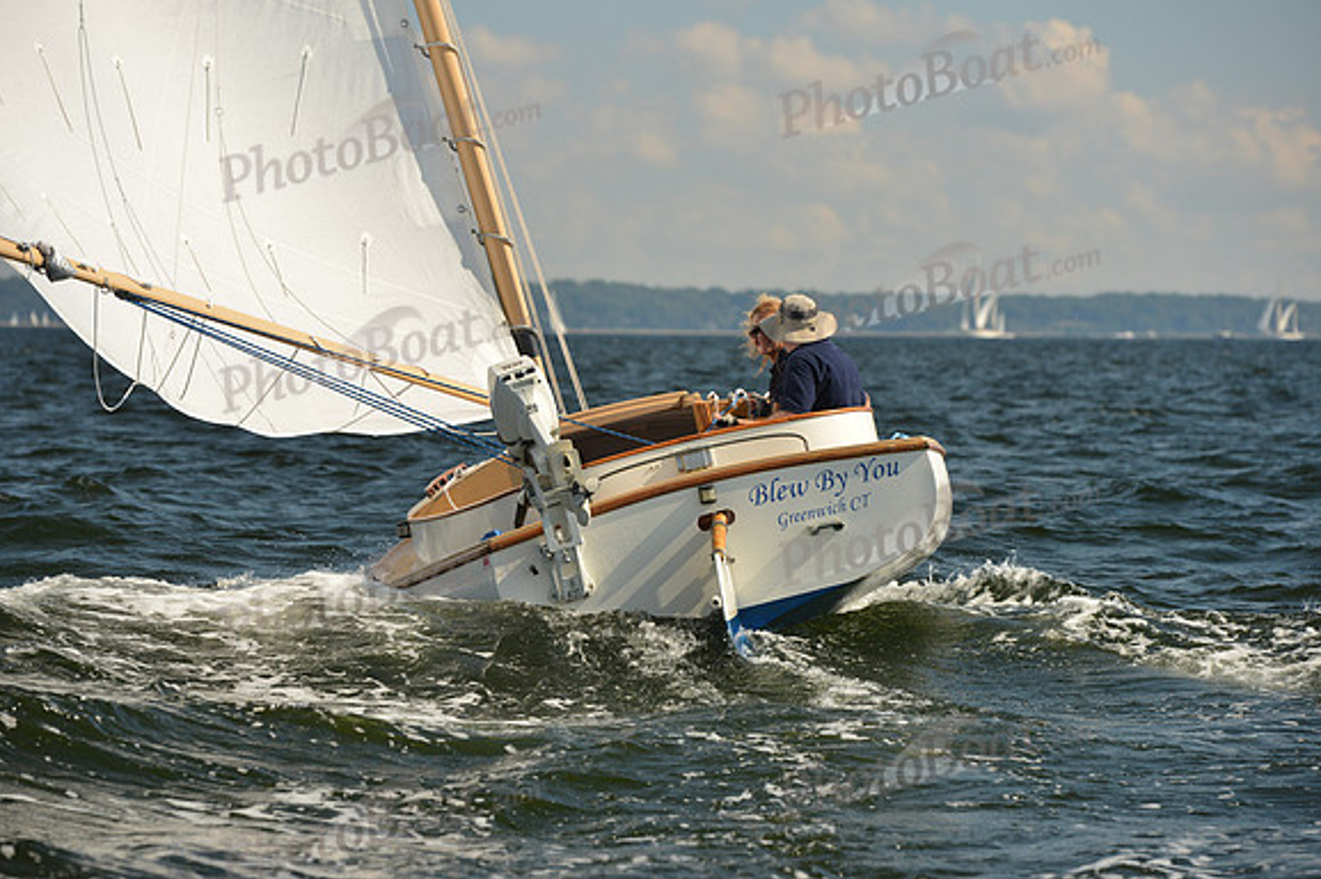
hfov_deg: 12.8
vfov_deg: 8.5
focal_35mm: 161
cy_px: 441
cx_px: 662
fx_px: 5904
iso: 500
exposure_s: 1/1000
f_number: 7.1
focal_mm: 160
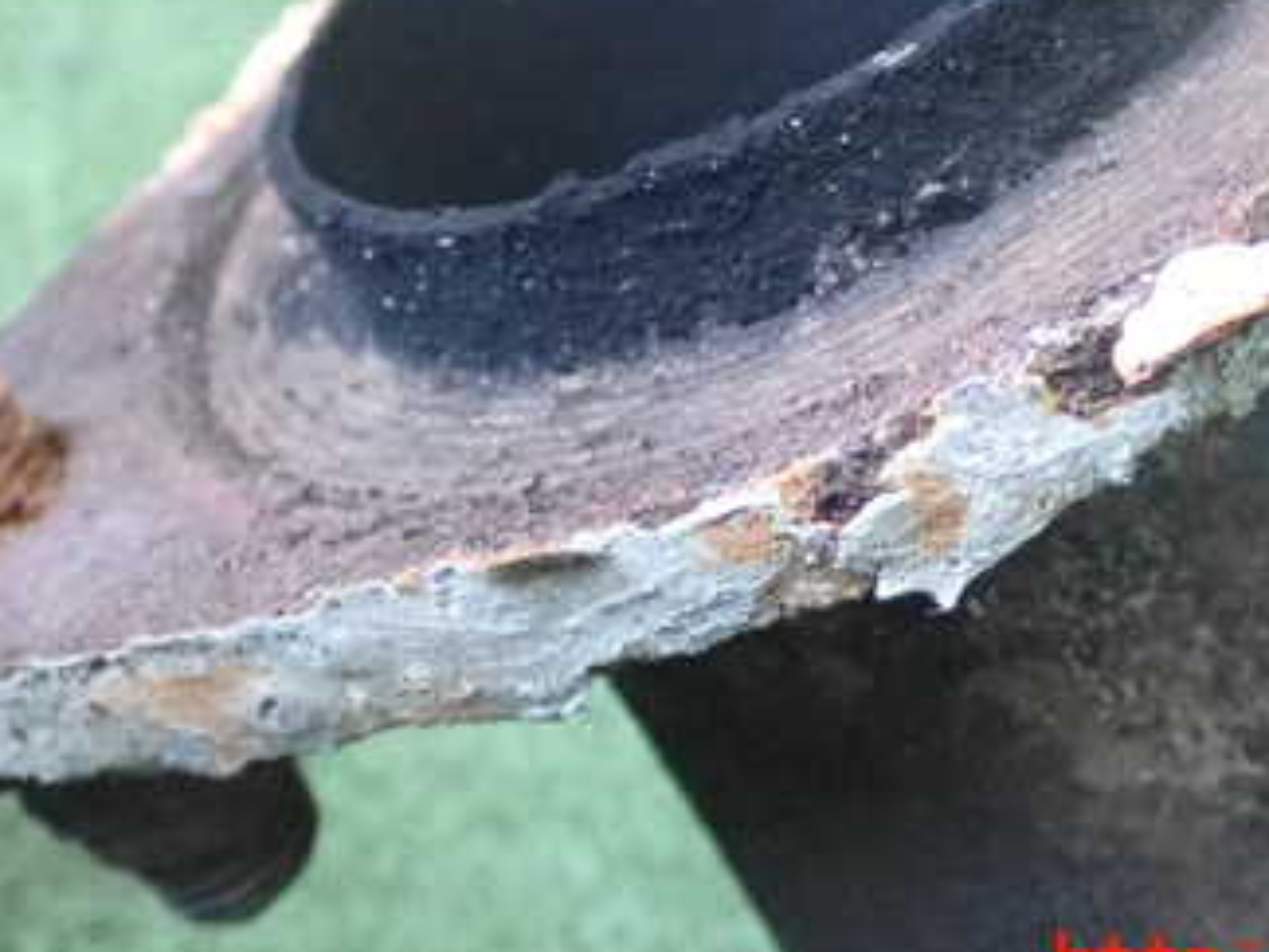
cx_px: 764
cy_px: 137
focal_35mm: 87
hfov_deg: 22.5
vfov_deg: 16.8
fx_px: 3189
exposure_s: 1/125
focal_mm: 8.4
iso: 2000
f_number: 3.1
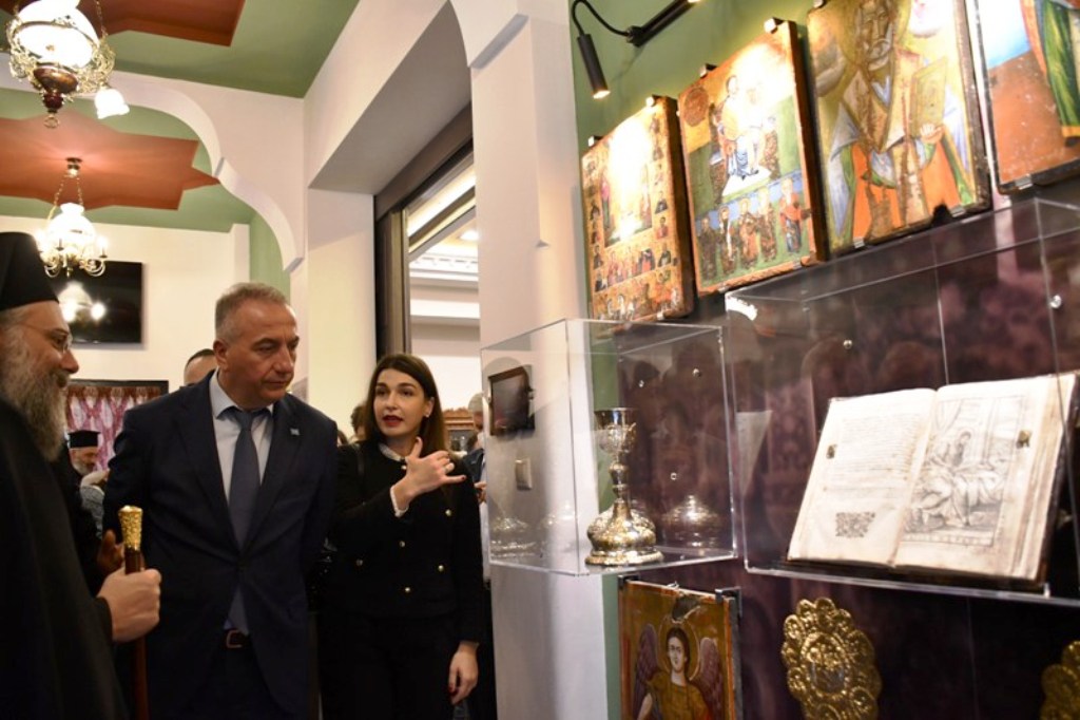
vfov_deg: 47.9
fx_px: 810
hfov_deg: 67.4
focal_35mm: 27
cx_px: 540
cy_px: 360
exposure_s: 1/125
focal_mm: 18
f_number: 3.5
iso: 2000
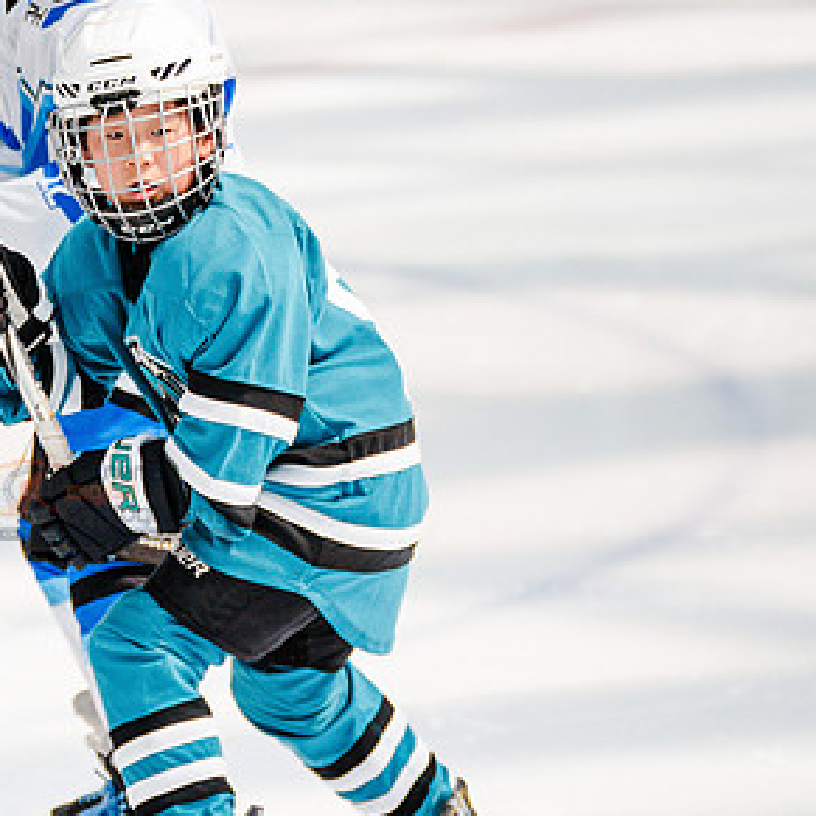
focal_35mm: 394
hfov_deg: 4.4
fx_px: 10508
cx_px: -2
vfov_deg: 4.4
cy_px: 548
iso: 1250
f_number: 3.2
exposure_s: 1/3200
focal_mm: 186
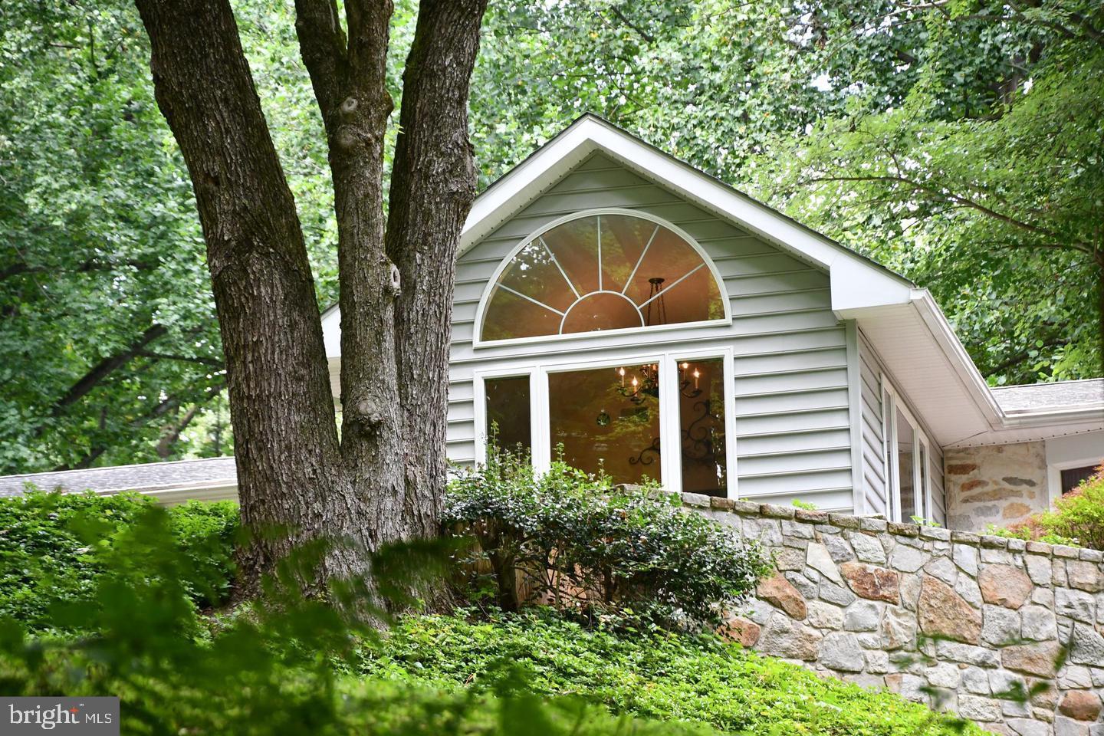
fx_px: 5612
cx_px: 552
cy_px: 368
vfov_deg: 7.5
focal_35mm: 183
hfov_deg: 11.2
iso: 1250
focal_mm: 122
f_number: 5.6
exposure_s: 1/320
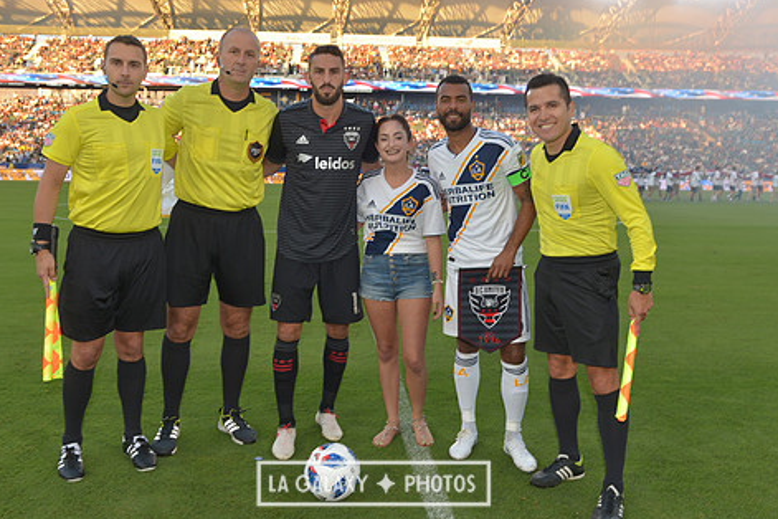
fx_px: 692
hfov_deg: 58.7
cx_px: 373
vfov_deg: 41.1
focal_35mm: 32
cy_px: 236
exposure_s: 1/125
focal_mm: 26
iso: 200
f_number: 5.6
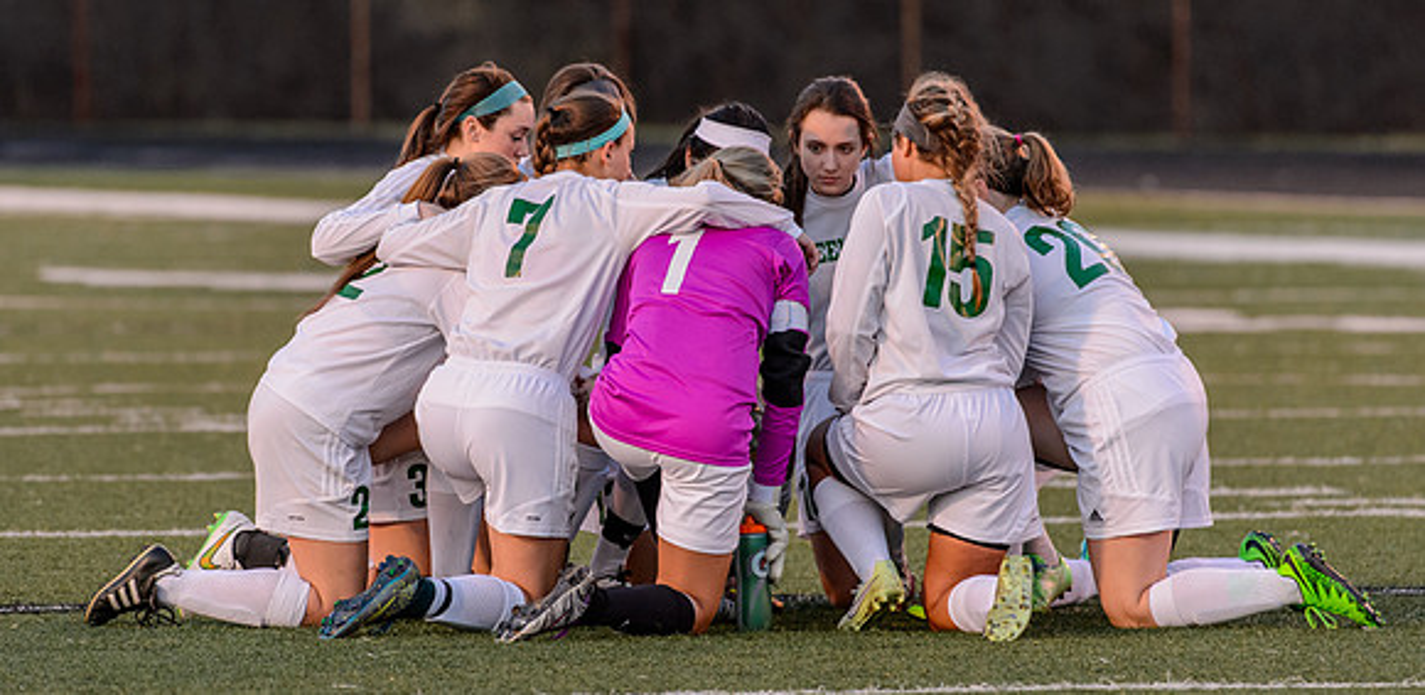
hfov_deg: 5.0
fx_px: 16334
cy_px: 368
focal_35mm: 446
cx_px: 679
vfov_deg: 2.4
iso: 2500
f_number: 5.6
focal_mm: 390
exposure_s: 1/160
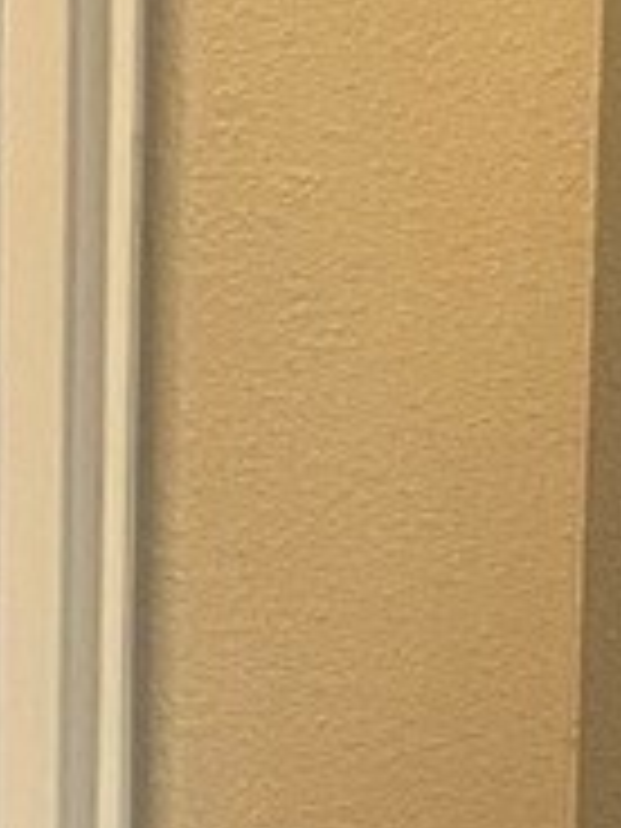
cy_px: 1436
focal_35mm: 196
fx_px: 4688
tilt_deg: -9.5
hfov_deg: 6.9
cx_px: -1215
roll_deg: +2.1
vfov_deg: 9.6
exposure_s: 1/60
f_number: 1.6
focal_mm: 5.1
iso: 160
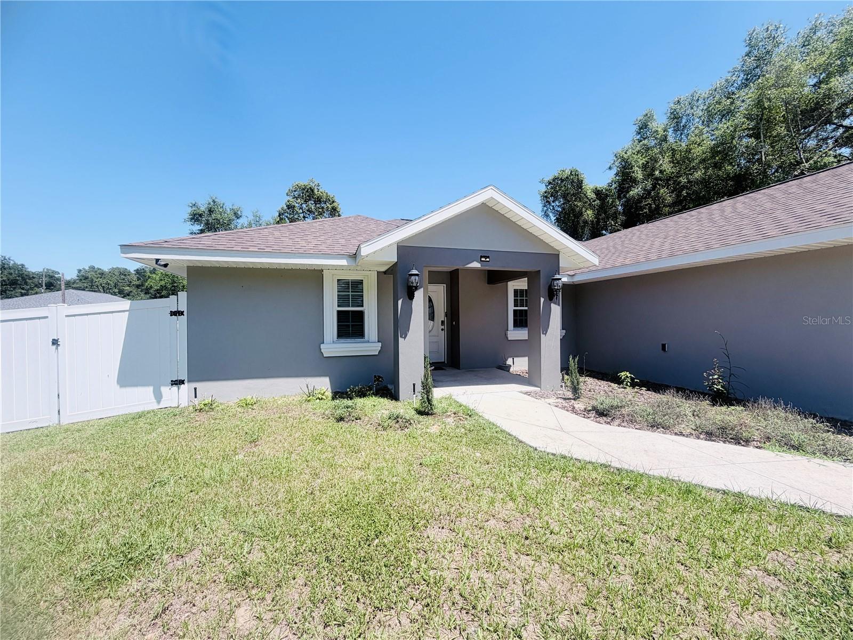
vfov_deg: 85.7
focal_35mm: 14
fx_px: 345
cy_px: 320
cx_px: 426
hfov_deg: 102.1
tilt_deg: +1.0
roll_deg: +0.6
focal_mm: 2.22
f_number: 2.2
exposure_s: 1/770
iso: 25
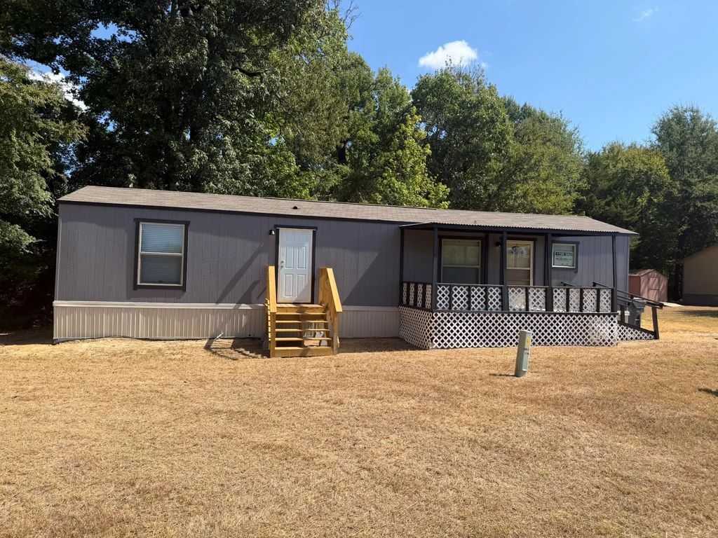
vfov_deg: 56.8
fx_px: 498
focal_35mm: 24
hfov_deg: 71.6
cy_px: 269
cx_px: 359
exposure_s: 1/3279
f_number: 1.78
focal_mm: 6.76
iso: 80
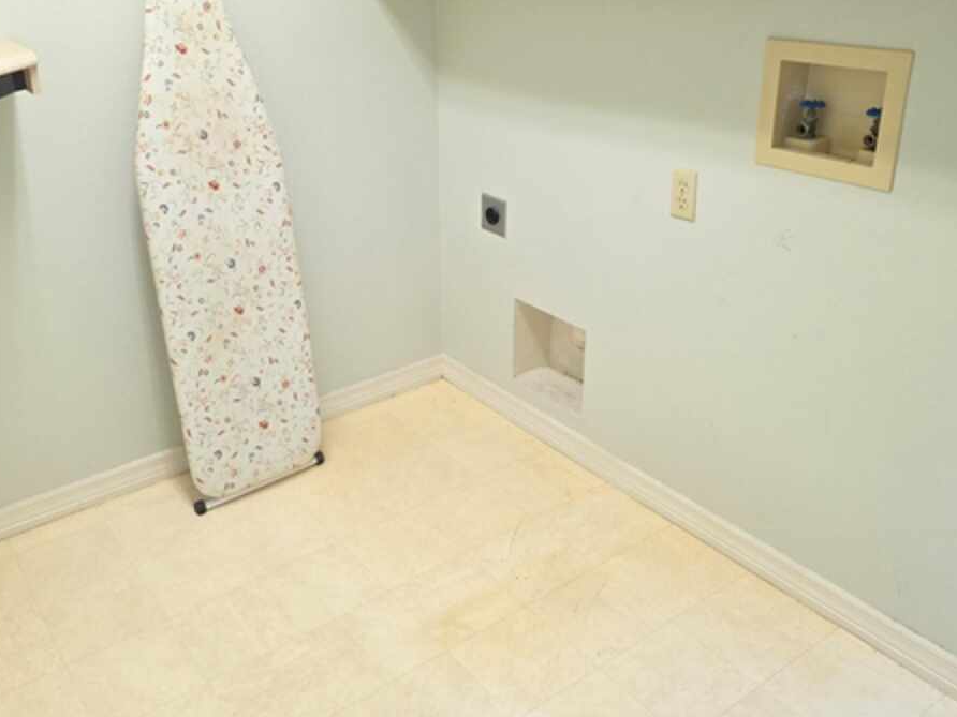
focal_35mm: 33
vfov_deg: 42.6
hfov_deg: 55.2
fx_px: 912
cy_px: 272
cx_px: 430
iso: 125
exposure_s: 1/60
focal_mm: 6.3
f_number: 1.7
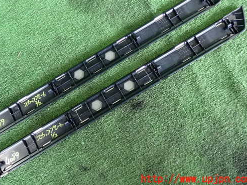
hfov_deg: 47.7
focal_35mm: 39
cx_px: 104
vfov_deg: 36.7
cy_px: 73
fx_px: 278
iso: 1600
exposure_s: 1/125
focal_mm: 5.79
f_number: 2.4
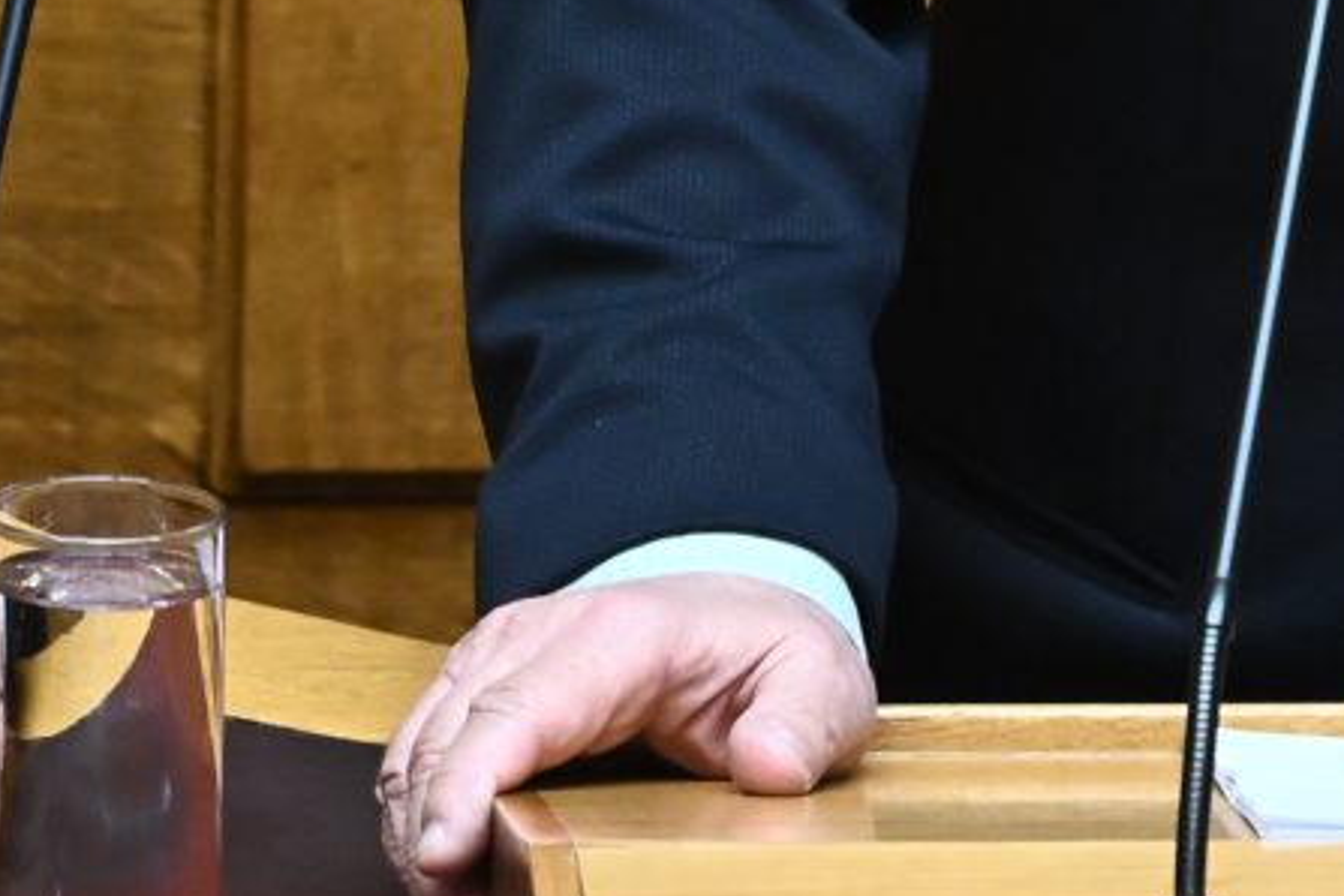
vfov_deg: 0.8
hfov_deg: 1.2
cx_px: 2204
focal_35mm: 1694
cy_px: -882
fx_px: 63238
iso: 4500
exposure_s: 1/250
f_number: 6
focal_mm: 370
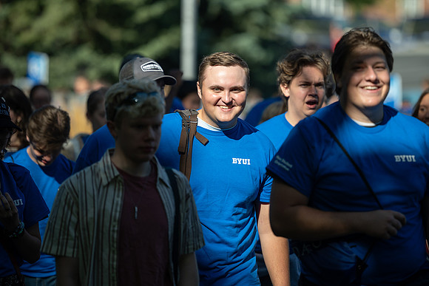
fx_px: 2888
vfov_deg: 5.7
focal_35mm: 242
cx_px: 214
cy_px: 99
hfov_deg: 8.5
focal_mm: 185
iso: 80
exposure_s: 1/1250
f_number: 2.8
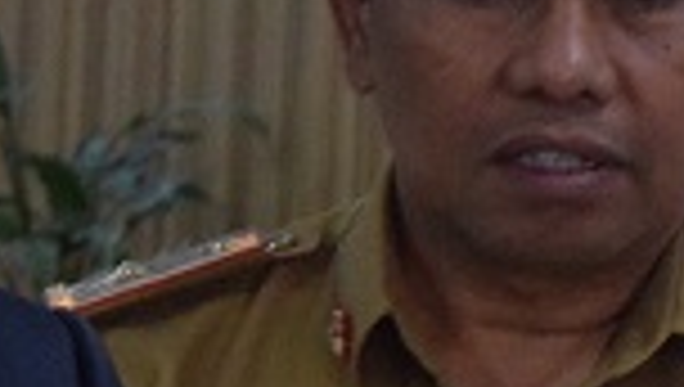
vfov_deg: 2.7
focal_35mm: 448
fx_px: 8137
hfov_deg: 4.7
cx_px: -724
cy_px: 232
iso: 6400
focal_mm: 62
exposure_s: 1/60
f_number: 7.1
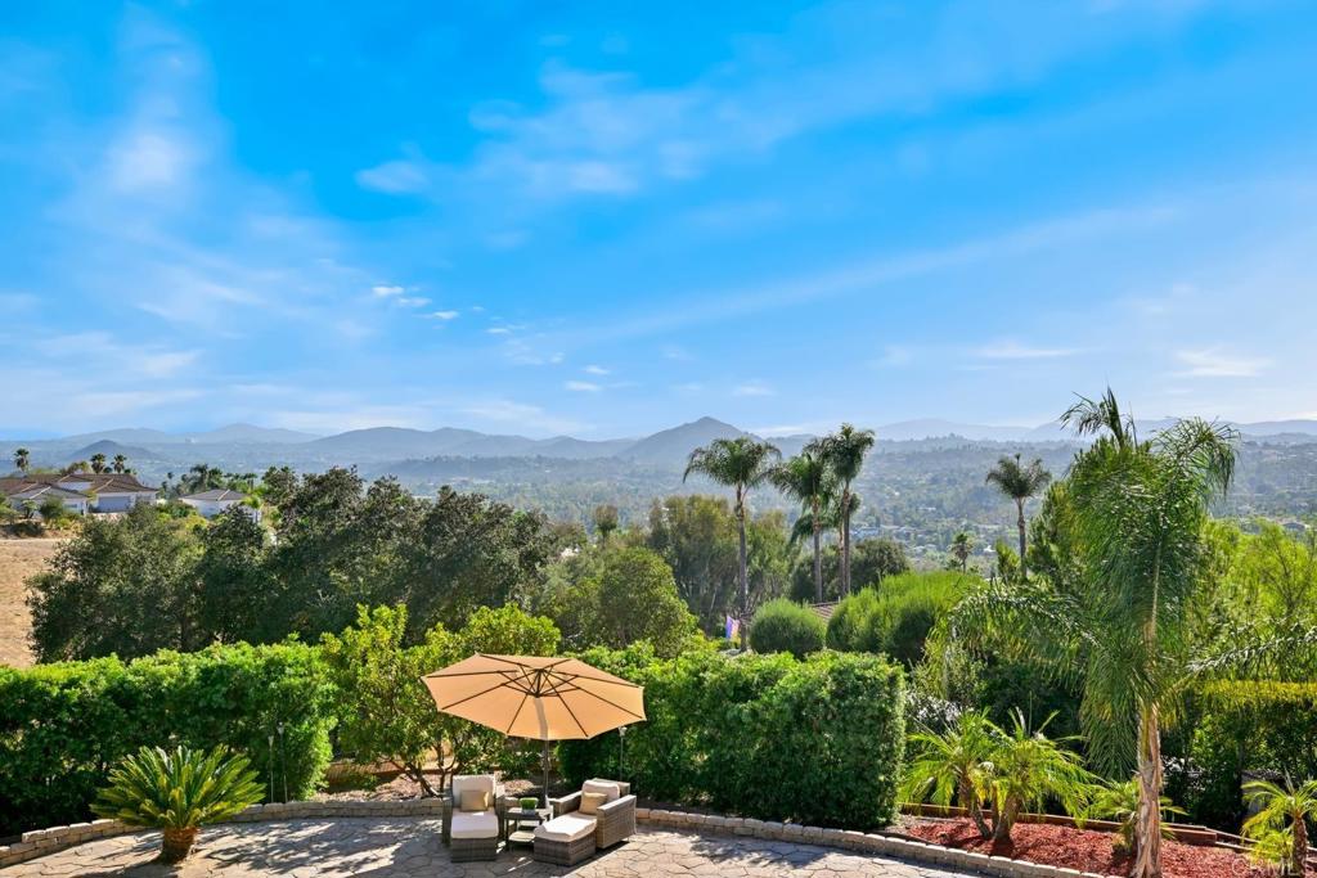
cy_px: 439
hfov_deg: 61.9
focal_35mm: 30
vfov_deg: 43.6
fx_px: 1098
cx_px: 658
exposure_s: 1/500
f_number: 11
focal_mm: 30
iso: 500
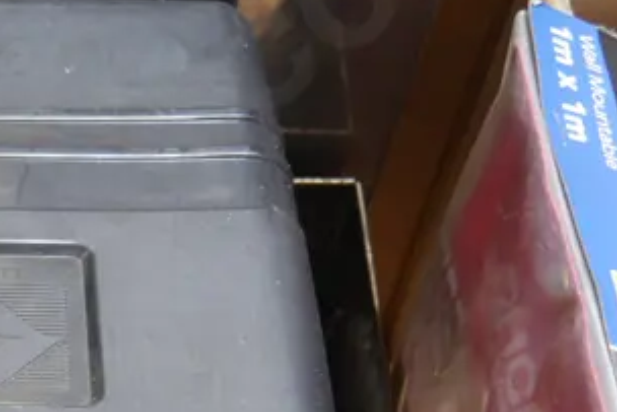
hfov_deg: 18.8
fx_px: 1680
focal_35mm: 98
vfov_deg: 13.7
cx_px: -254
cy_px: 449
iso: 500
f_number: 3.5
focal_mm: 14
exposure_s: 1/60
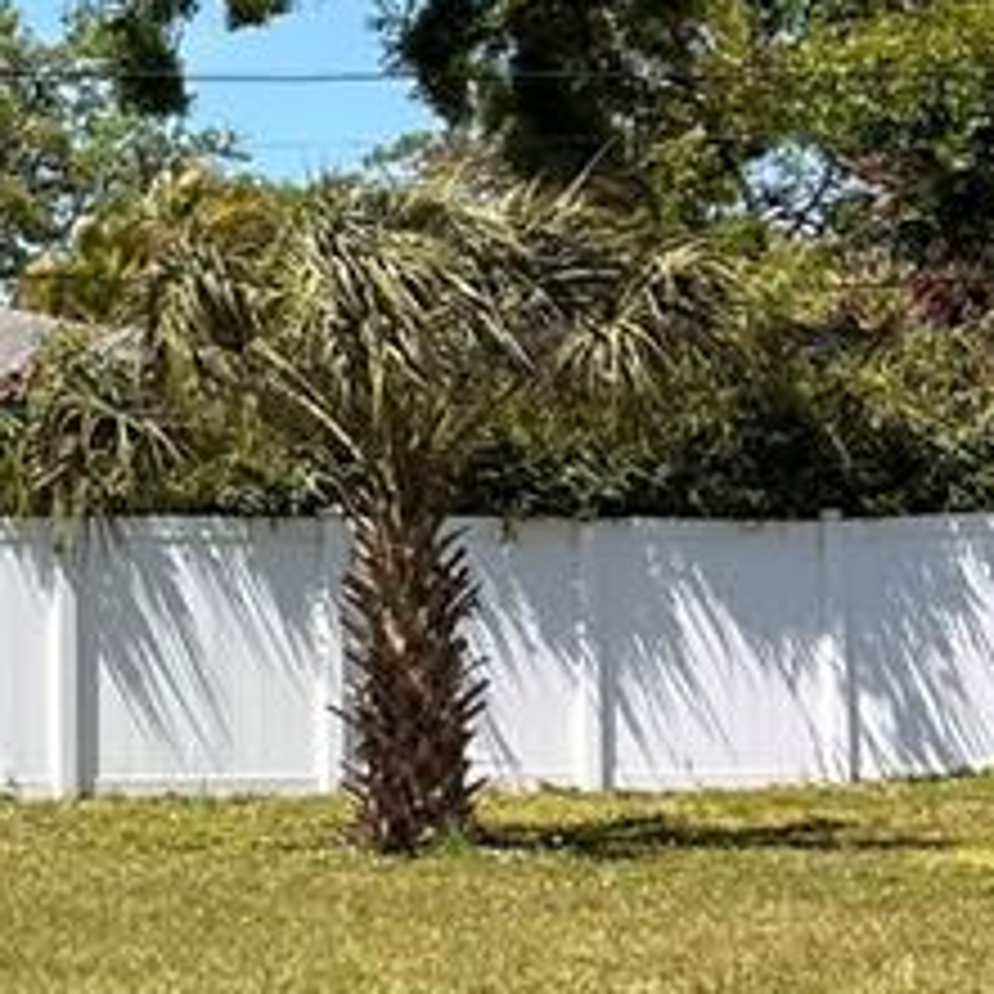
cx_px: -549
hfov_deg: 13.1
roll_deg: +1.3
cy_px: 526
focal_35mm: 125
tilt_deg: +1.4
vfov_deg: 14.0
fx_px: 4061
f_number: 1.5
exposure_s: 1/2915
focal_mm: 5.7
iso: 50
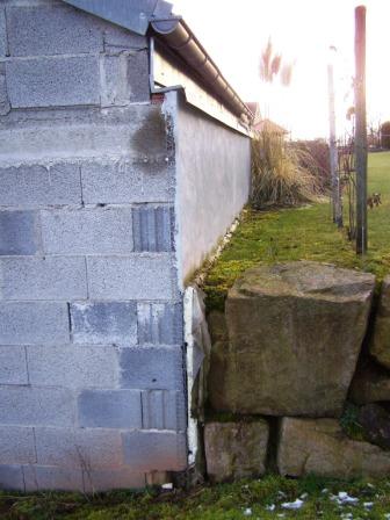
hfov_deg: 37.7
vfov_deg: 49.0
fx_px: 571
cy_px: 260
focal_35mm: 38
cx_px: 195
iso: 80
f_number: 2.8
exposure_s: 1/60
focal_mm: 6.3
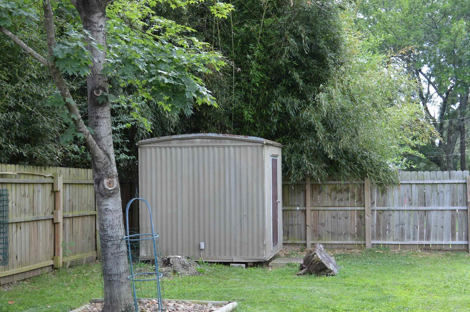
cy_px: 176
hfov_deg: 35.1
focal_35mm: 57
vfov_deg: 23.7
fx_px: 743
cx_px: 260
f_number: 5.6
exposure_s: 1/125
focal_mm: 26
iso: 220
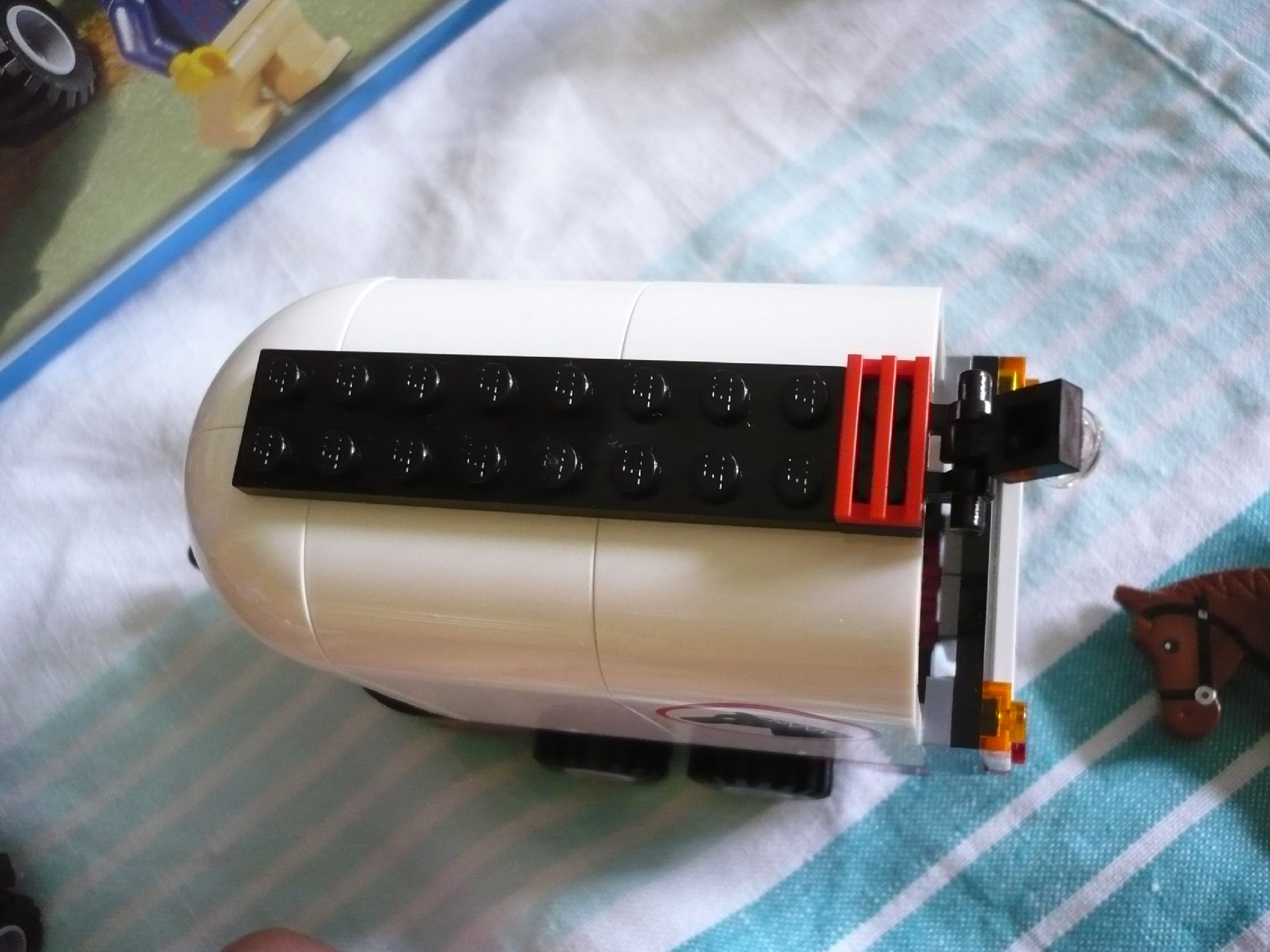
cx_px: 635
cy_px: 476
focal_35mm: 35
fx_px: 1284
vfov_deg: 40.7
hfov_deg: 52.6
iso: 400
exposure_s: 1/60
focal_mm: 5.8
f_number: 2.8
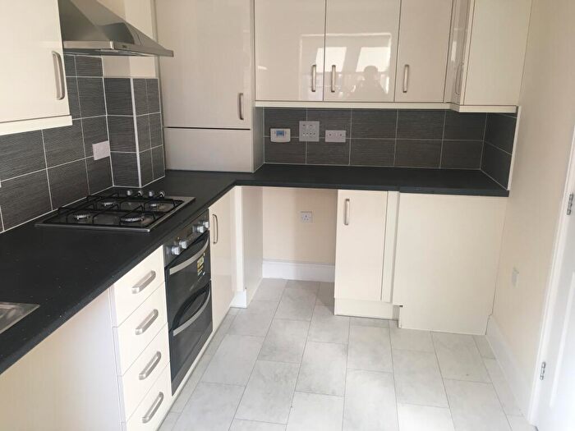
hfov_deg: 61.7
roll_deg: -0.1
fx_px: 482
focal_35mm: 29
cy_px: 216
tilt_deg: -16.6
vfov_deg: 48.2
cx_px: 288
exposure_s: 1/33
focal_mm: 4.15
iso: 25
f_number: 2.2
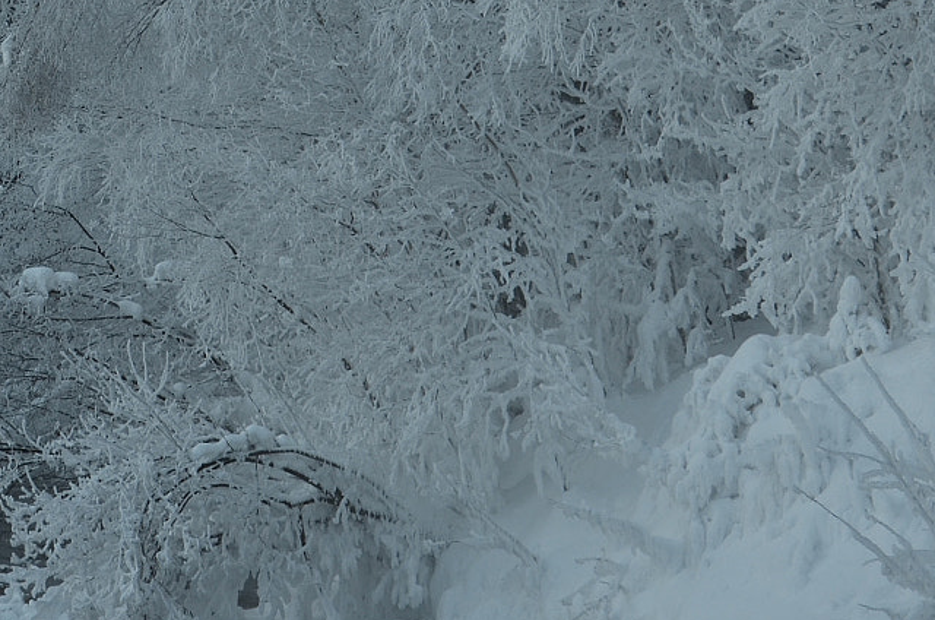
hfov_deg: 16.9
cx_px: 117
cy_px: -37
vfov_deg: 11.2
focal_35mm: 120
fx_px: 3110
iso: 200
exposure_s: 1/160
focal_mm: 32
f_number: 6.3
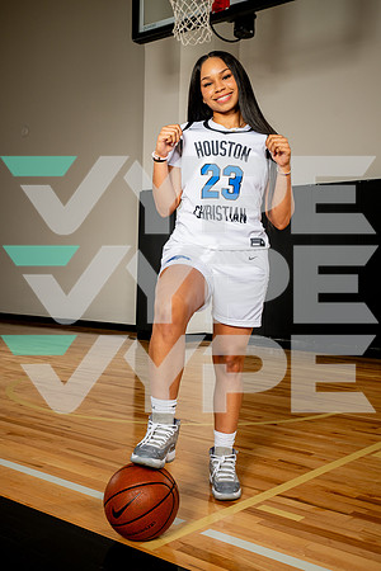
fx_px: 667
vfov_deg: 46.4
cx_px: 190
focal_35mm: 42
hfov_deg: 31.9
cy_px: 286
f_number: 8
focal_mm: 42
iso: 250
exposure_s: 1/500
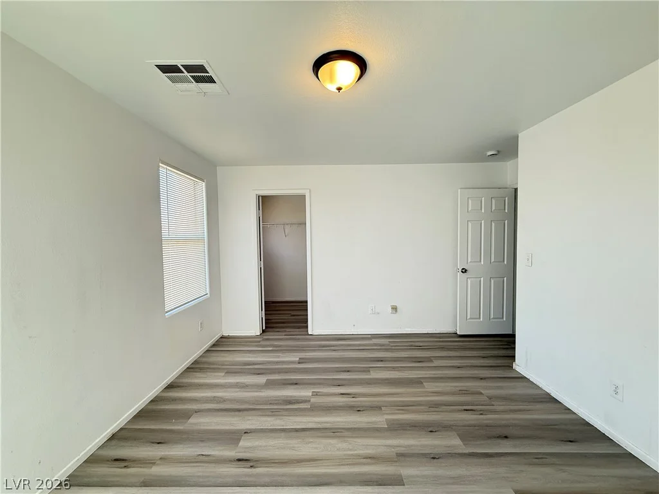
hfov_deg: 102.1
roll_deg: +1.1
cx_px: 330
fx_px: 267
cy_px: 247
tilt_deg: -2.0
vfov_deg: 85.7
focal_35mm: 14
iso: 250
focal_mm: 2.22
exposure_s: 1/120
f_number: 2.2
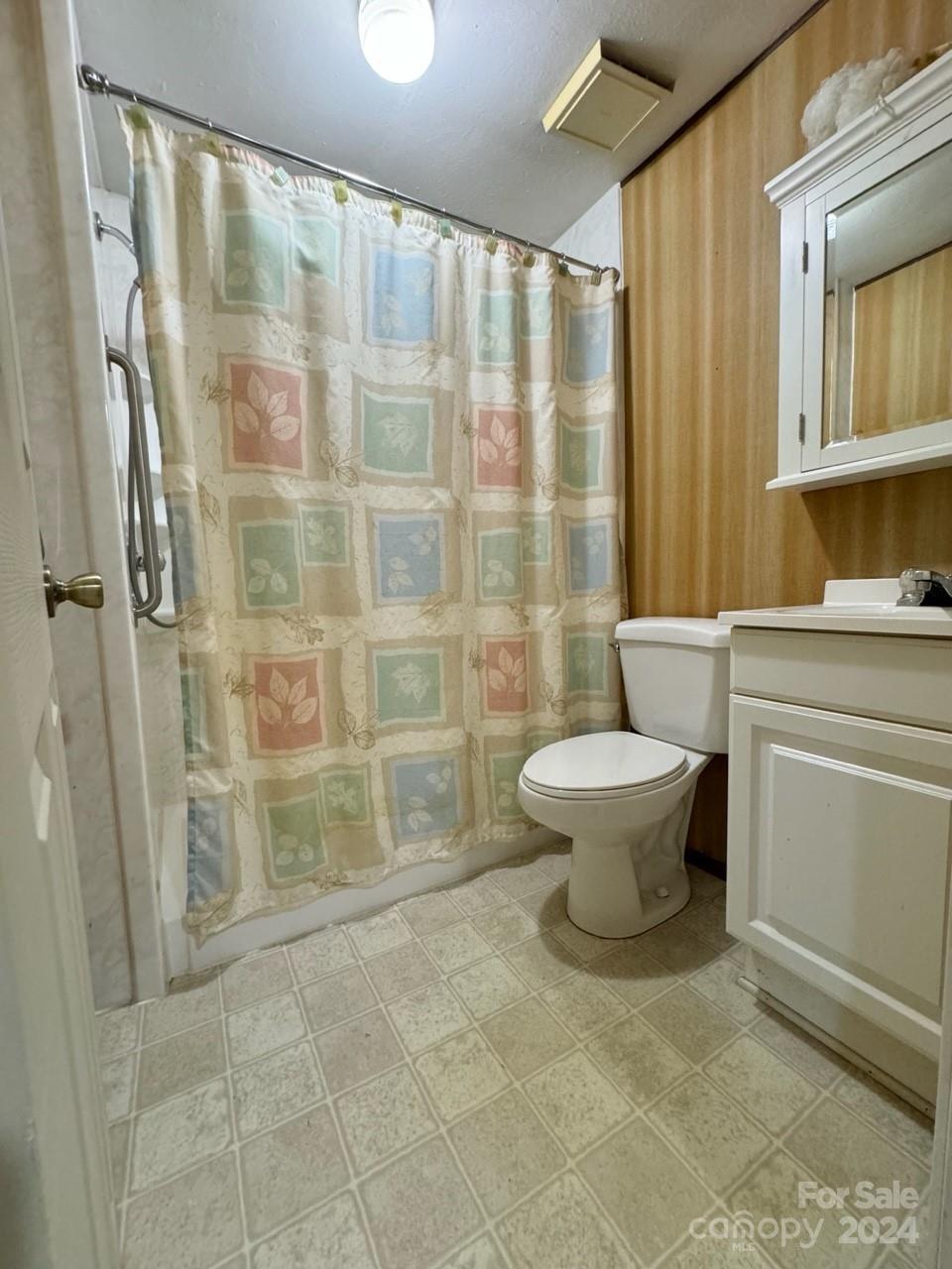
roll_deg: +1.8
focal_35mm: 14
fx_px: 513
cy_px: 634
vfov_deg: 102.1
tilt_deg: -5.7
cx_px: 476
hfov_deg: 85.7
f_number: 2.2
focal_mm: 2.22
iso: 400
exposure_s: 1/60
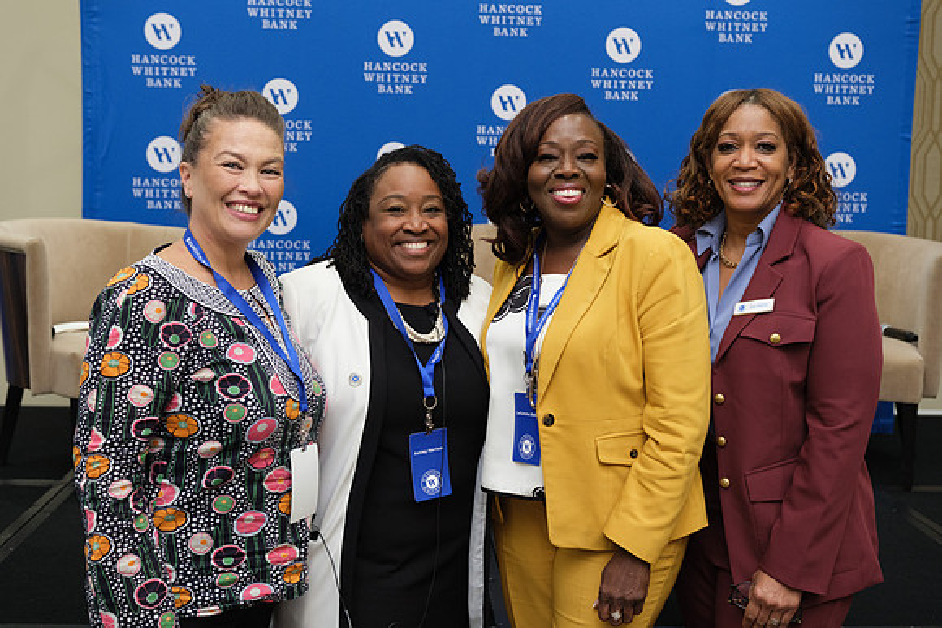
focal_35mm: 46
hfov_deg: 42.7
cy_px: 314
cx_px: 471
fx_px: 1204
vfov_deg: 29.3
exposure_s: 1/160
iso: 1000
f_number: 2.8
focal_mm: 30.4
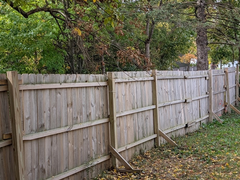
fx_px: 368
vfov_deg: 27.6
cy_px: 102
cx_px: 110
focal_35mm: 53
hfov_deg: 36.1
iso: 19
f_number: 1.68
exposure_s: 1/309
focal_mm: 6.9
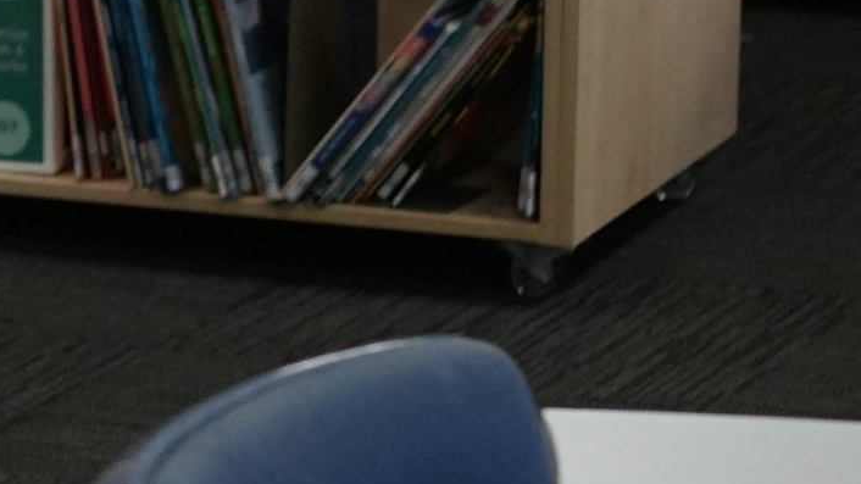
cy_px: -367
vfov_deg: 3.8
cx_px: -1304
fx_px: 7328
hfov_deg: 6.4
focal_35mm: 321
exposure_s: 1/160
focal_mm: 55
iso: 1600
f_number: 4
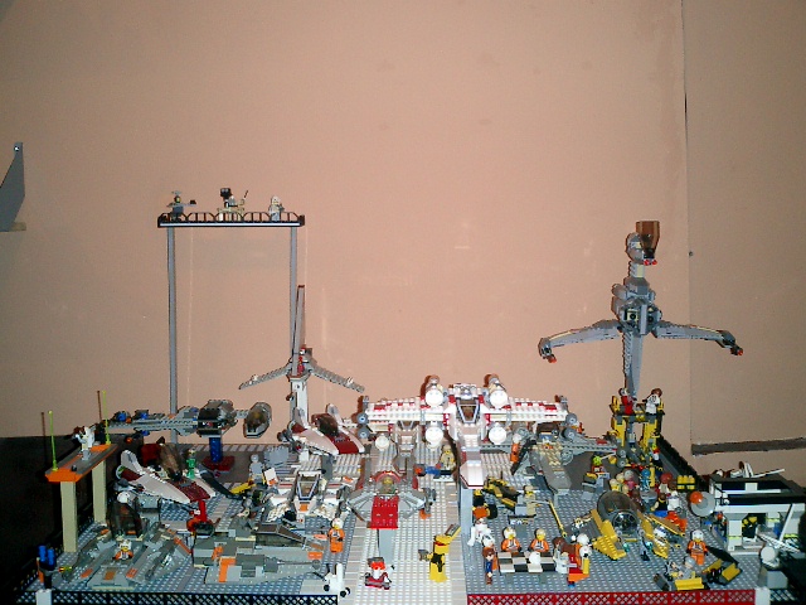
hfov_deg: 51.4
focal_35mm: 36
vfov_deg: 39.7
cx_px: 403
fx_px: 838
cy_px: 302
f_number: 3.2
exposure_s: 1/30
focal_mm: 7.5
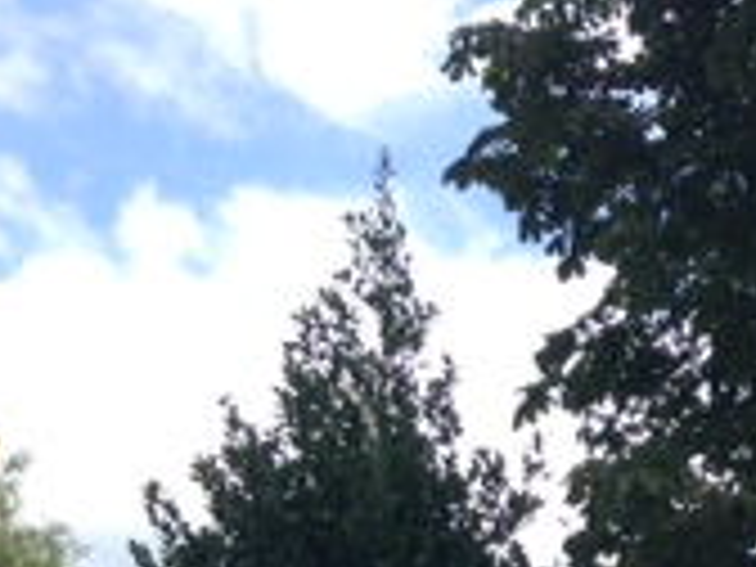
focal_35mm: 126
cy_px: 1076
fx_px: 2752
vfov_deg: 10.9
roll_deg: +1.2
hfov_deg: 15.1
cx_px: 886
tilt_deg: +1.5
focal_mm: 4.12
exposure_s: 1/742
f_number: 2.4
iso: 50
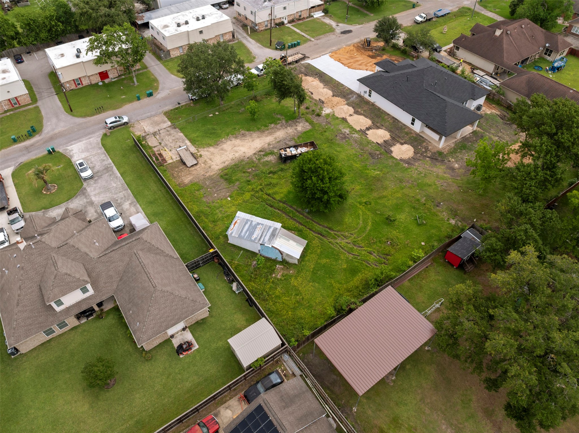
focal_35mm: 24
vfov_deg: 56.8
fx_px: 401
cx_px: 290
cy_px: 216
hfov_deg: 71.6
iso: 140
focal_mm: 12.29
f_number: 2.8
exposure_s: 1/1000
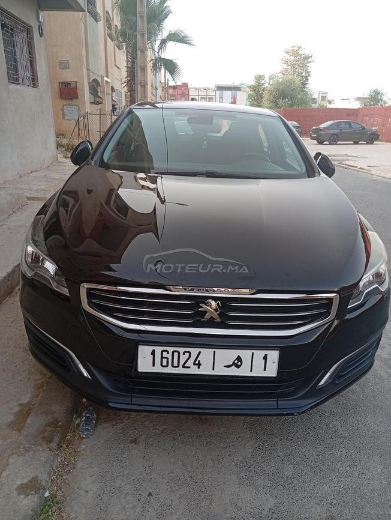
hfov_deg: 51.5
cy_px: 260
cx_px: 196
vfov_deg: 65.3
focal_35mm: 27
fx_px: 406
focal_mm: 3.98
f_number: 1.8
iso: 50
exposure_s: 1/102
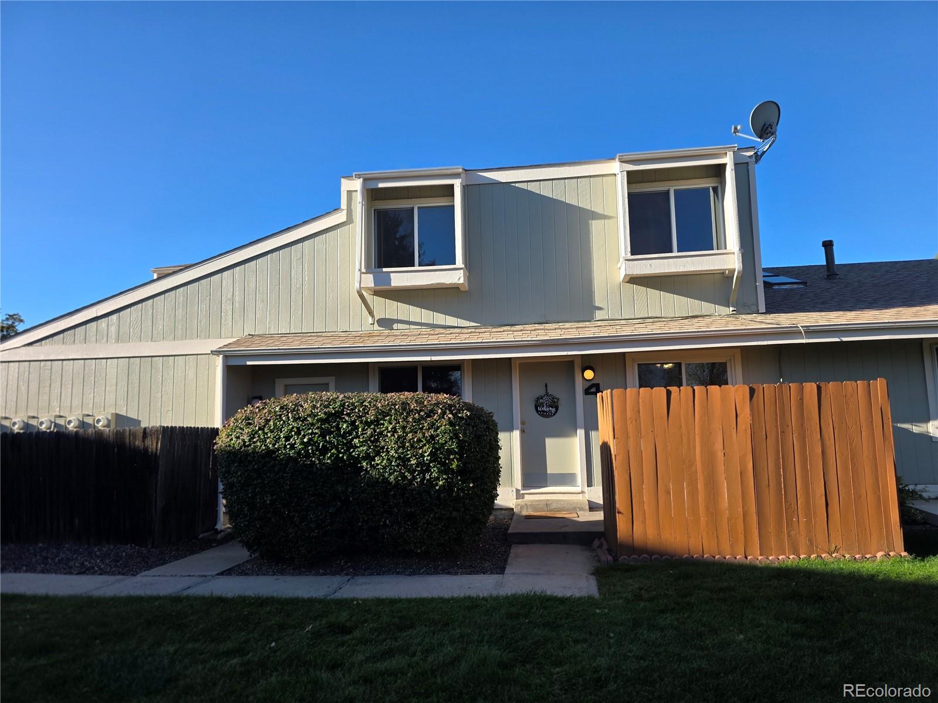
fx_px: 623
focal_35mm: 23
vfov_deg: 58.9
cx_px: 469
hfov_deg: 73.9
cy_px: 352
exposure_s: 1/2643
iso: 80
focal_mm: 6.3
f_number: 1.7
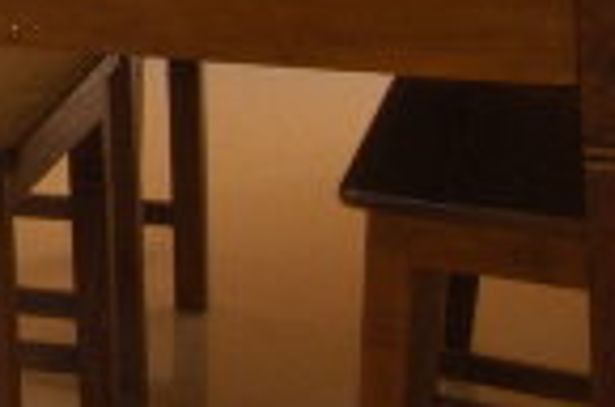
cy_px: -657
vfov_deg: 7.3
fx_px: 2962
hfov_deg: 9.8
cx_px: -1048
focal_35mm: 174
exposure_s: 1
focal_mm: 21
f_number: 22
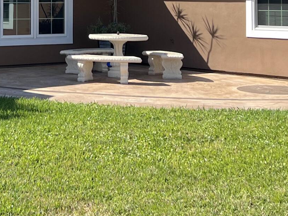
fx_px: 791
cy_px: -32
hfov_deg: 20.3
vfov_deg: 15.1
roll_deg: -0.5
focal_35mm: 95
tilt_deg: +2.2
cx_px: 34
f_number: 1.5
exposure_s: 1/5076
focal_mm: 5.7
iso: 50
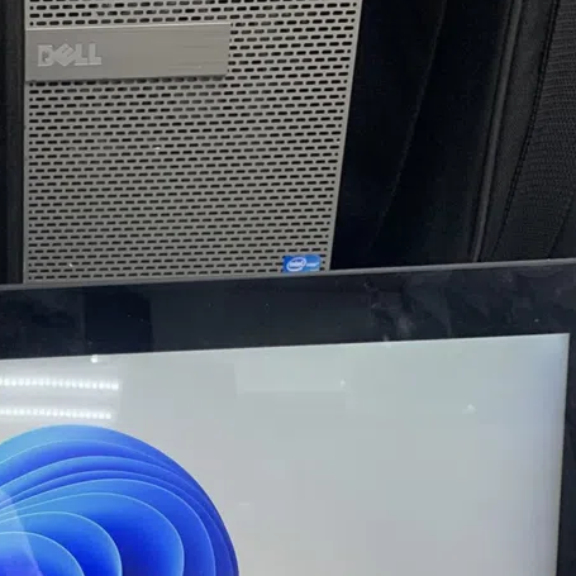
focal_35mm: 69
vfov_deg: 21.9
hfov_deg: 23.5
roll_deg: +1.5
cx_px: -49
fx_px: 1299
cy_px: 797
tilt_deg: -33.9
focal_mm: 4.25
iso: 50
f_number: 1.8
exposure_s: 1/50
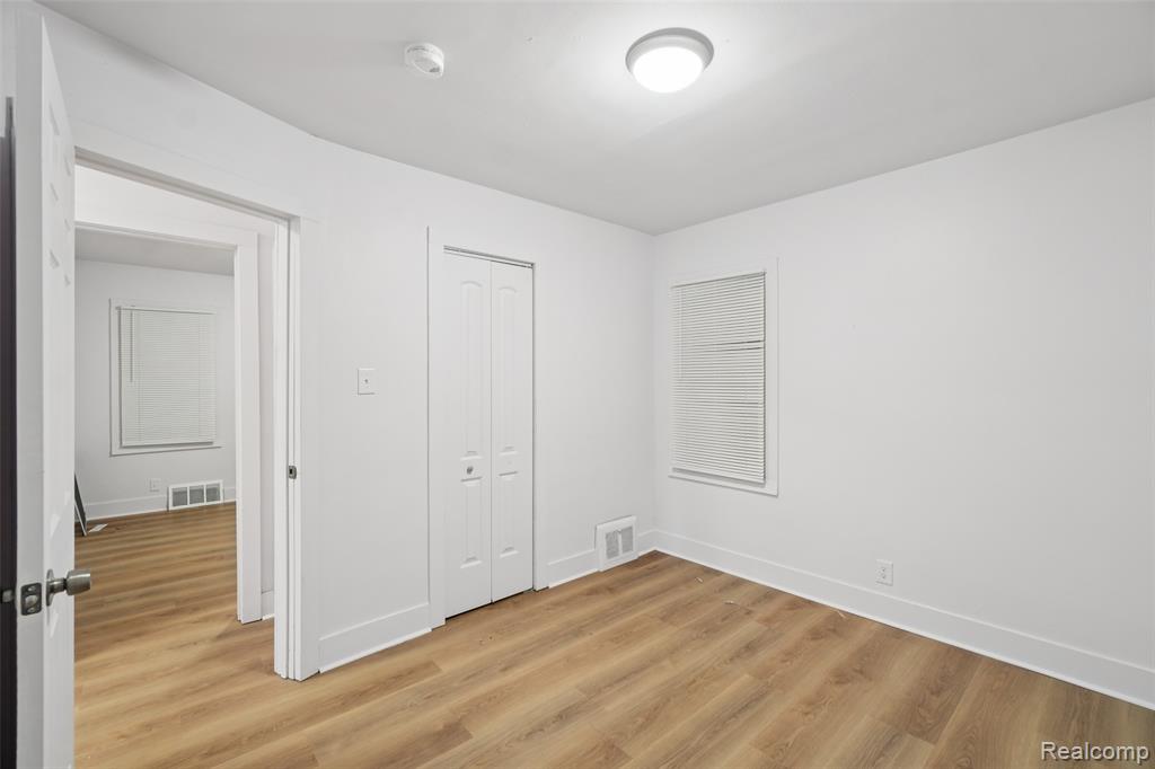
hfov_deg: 100.4
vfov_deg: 77.3
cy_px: 384
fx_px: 481
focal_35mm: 15
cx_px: 578
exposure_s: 1/8
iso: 400
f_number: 8
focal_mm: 10
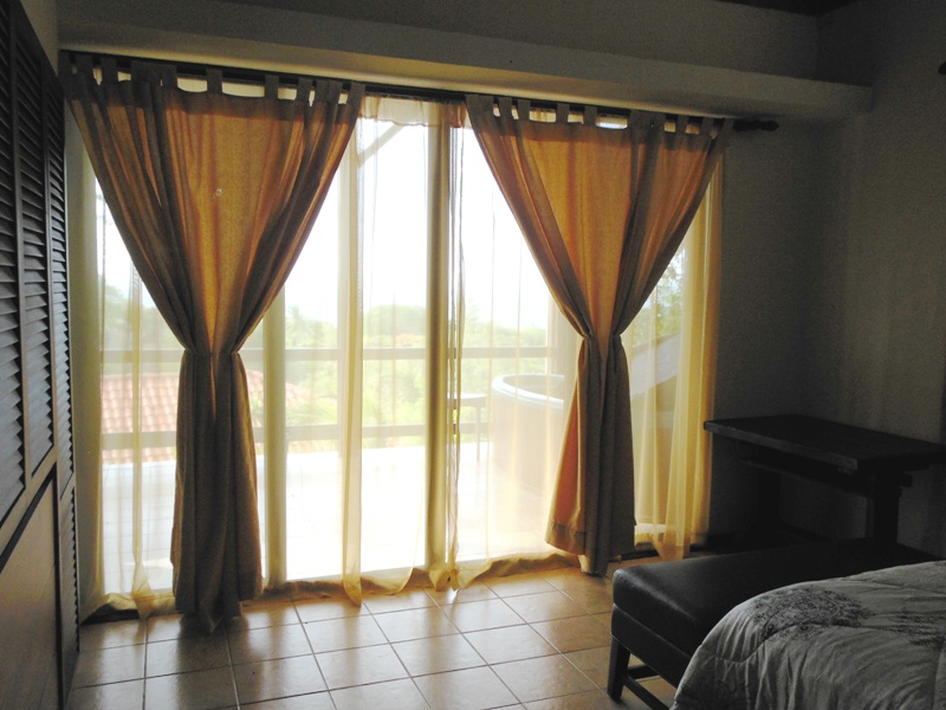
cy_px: 355
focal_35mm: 29
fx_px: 793
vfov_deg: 48.2
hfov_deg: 61.7
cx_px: 473
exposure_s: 1/250
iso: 250
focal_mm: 5.2
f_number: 3.3
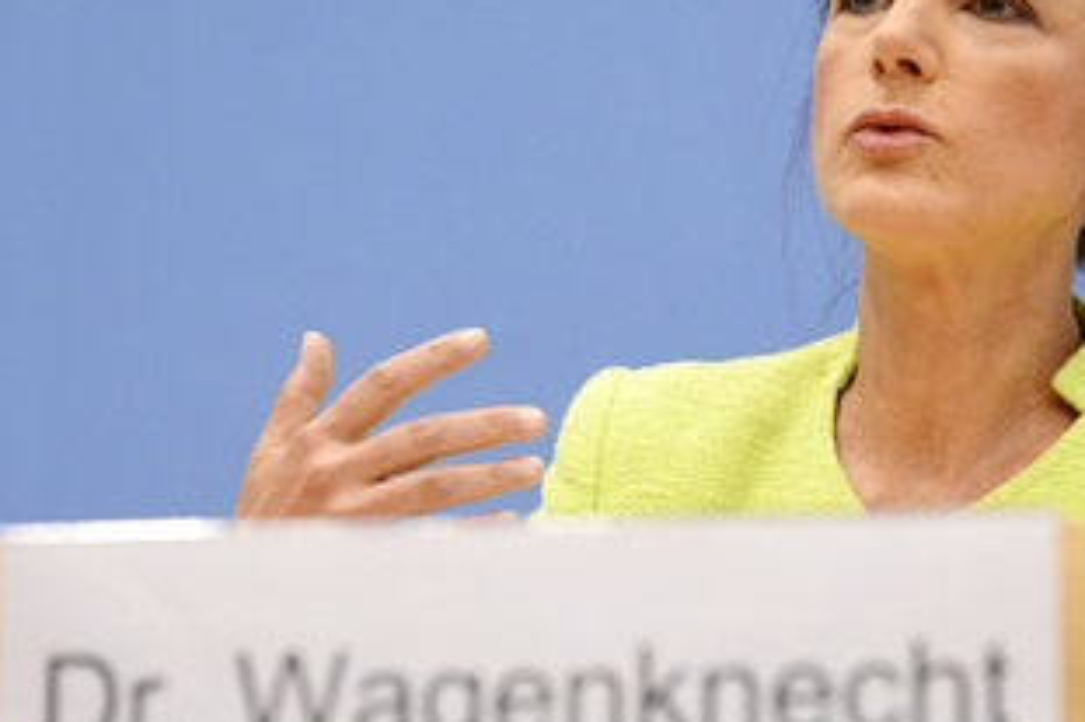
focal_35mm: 139
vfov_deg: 9.8
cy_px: 234
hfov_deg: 14.7
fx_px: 4187
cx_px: 759
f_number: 5.6
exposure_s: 1/500
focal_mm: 96
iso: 5000
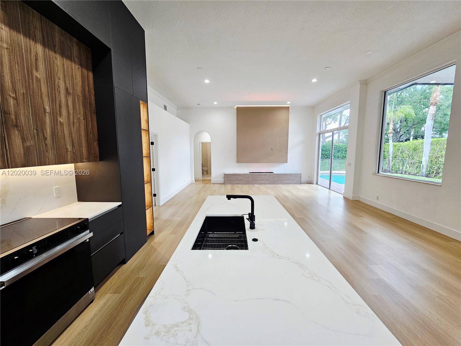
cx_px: 230
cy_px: 173
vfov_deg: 89.9
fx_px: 173
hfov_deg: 106.2
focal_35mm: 13
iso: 125
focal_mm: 2.2
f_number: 2.2
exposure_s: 1/60.2
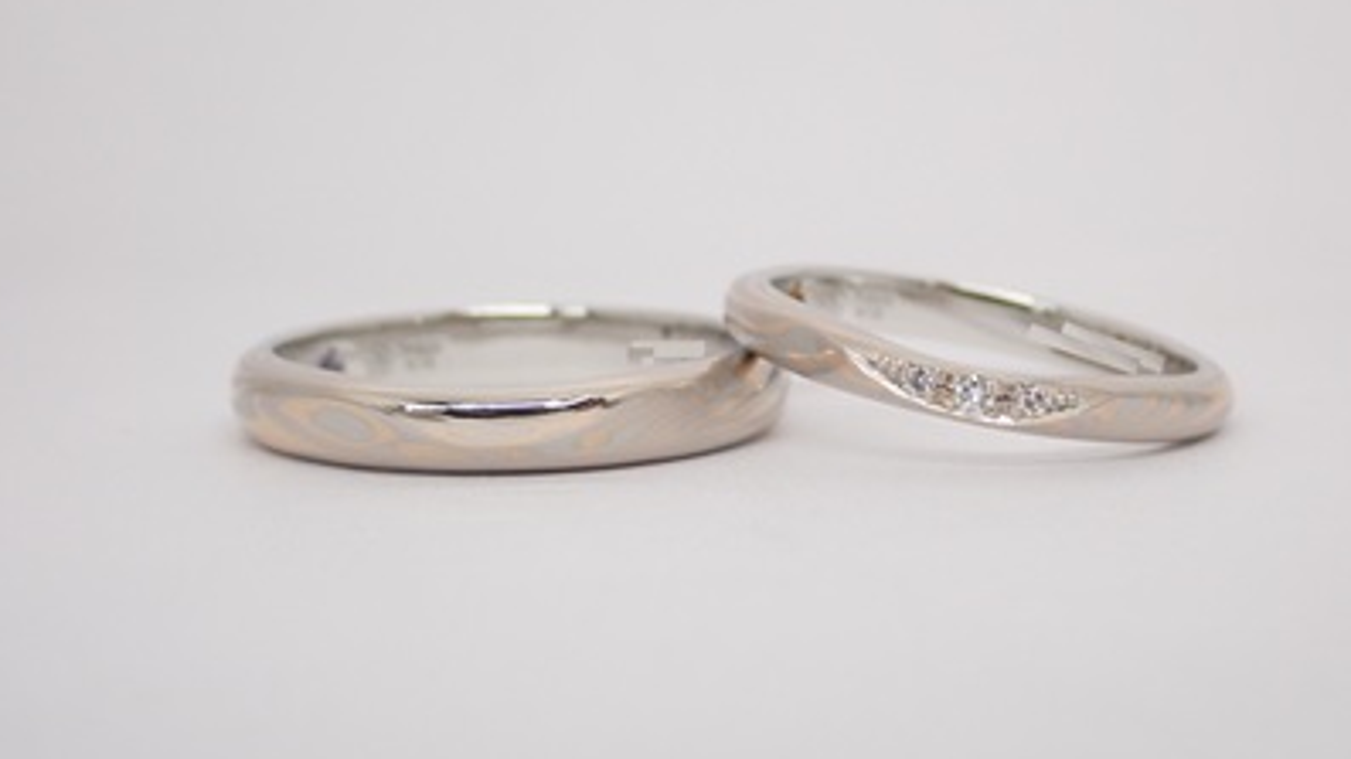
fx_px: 3402
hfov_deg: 22.5
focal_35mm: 95
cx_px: 738
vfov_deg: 12.7
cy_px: 417
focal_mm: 13.65
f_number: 4.1
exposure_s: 1/100
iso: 200
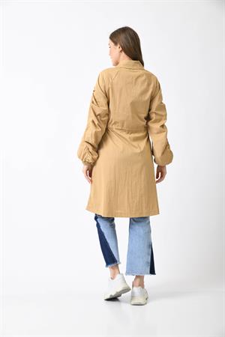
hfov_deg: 24.6
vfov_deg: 36.2
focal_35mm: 55
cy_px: 168
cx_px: 112
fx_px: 516
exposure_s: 1/160
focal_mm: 55
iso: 100
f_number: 8
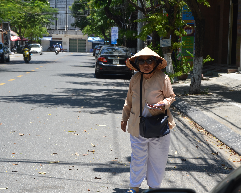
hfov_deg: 21.5
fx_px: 635
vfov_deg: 17.3
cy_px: 96
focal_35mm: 89
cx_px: 129
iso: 180
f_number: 8
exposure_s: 1/250
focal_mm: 52
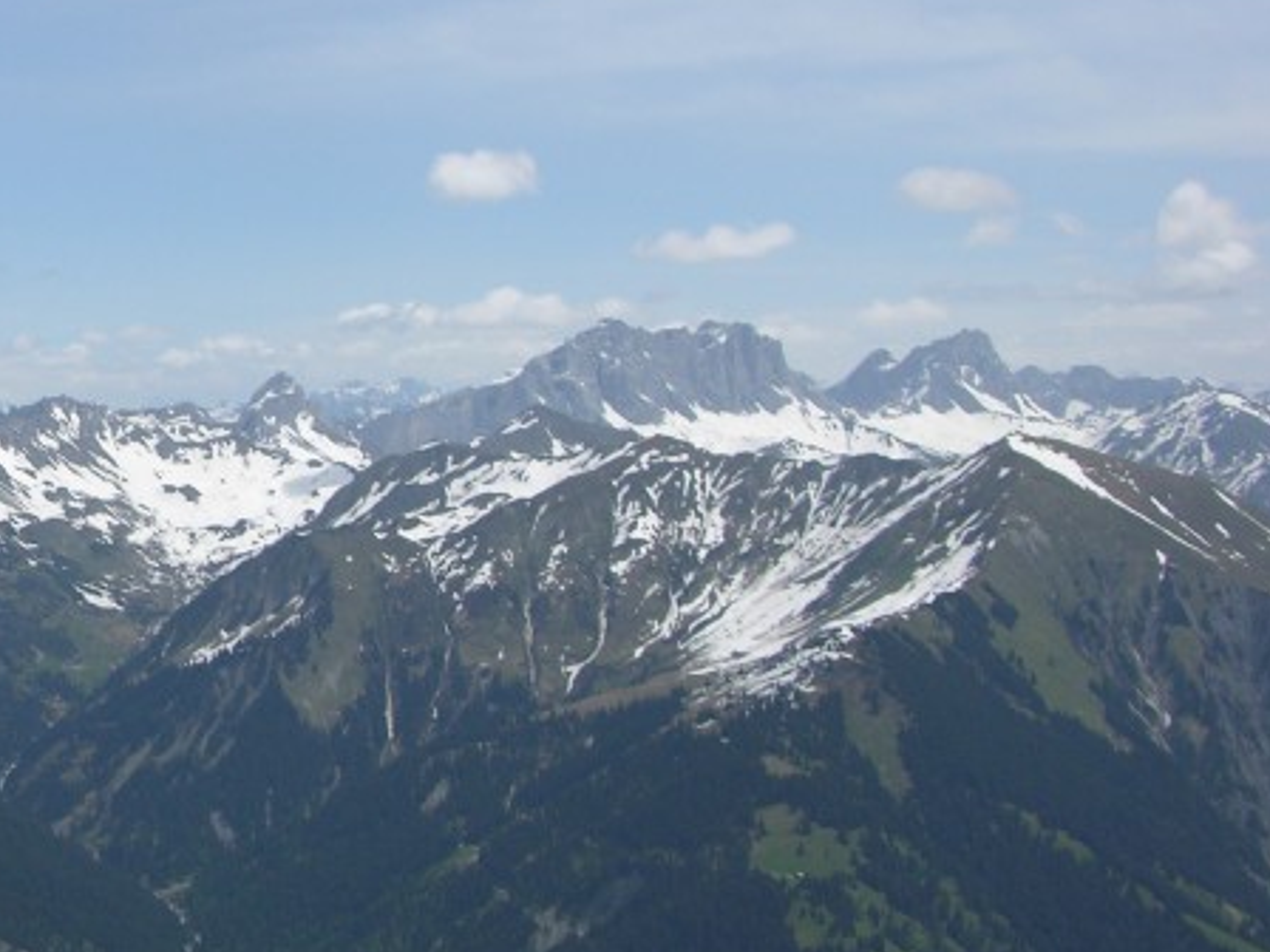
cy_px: 462
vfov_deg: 18.4
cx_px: -119
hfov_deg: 23.0
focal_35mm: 80
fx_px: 2935
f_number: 7.1
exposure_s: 1/320
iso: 50
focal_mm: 8.9
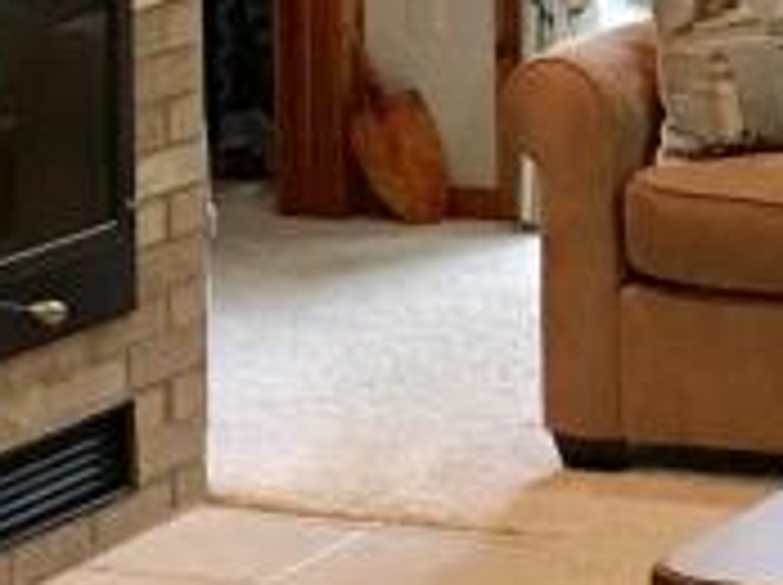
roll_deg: +0.9
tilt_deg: -2.2
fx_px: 3863
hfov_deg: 11.3
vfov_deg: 8.5
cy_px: -302
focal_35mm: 171
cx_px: 945
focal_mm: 4.15
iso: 64
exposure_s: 1/15
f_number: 2.2
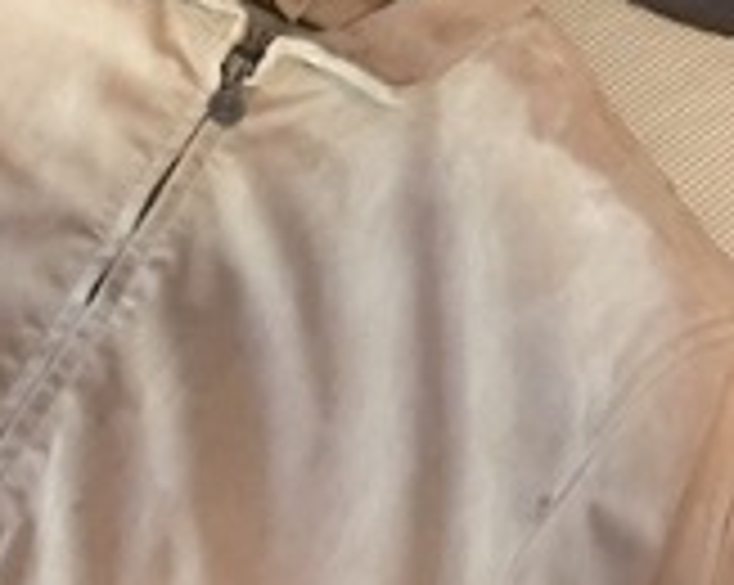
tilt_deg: -51.7
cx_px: 221
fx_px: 2040
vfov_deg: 15.7
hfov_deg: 20.3
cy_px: -119
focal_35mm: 94
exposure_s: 1/4
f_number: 2.2
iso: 125
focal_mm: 4.15
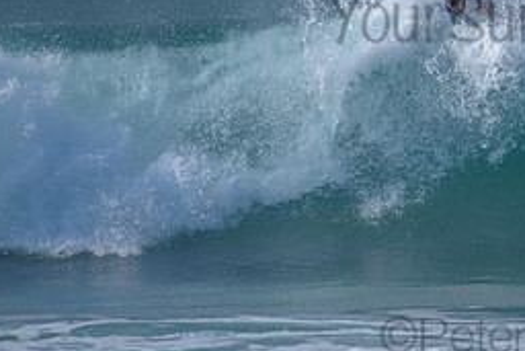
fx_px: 16750
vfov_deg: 1.2
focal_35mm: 1148
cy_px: -5
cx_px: 539
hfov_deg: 1.8
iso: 200
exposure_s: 1/2000
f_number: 5.6
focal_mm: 500
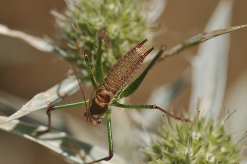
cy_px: 82
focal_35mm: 158
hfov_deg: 13.1
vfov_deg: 8.7
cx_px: 124
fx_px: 1079
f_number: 14
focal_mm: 105
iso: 400
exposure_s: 1/800
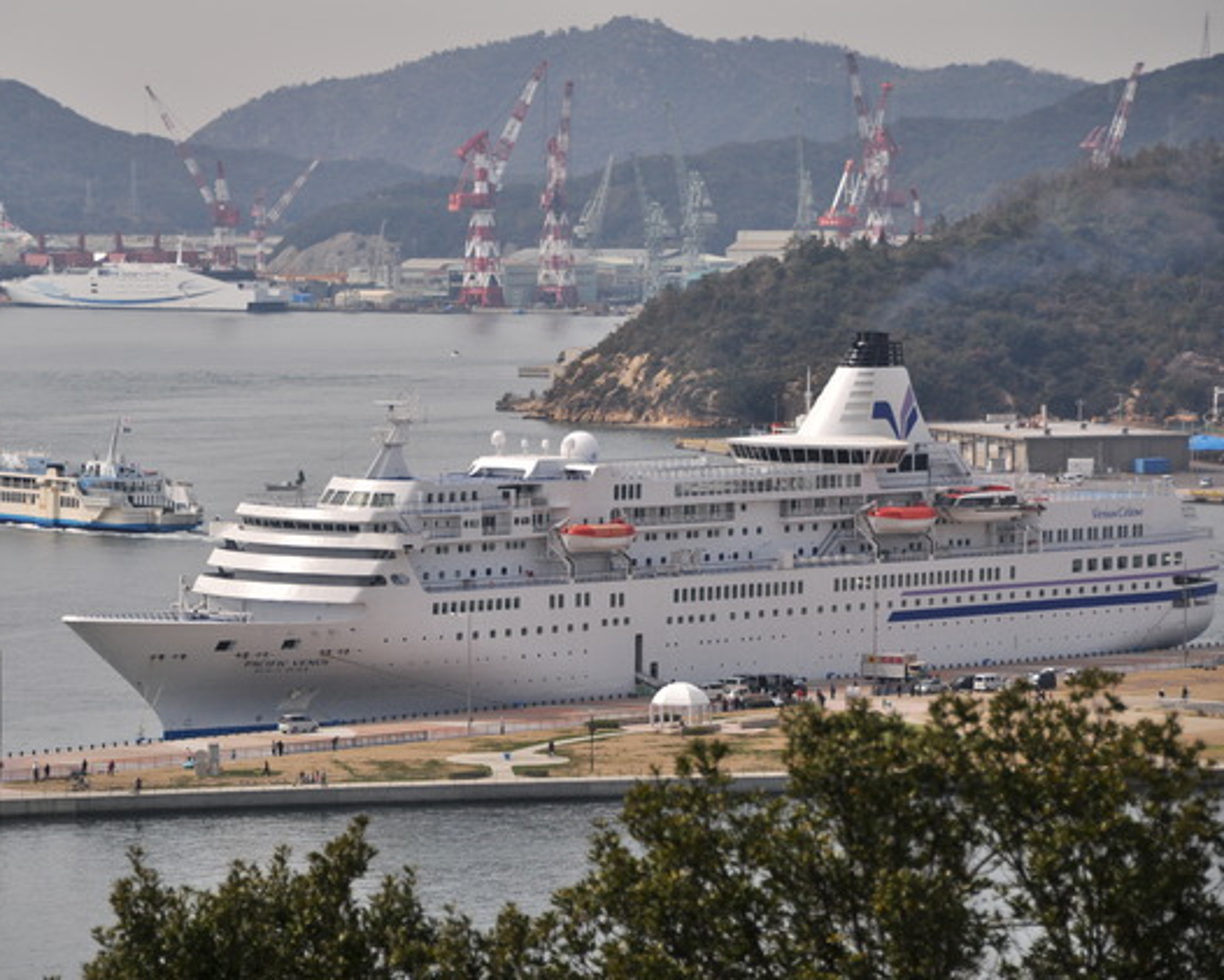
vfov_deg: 9.0
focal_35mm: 171
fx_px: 6196
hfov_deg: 11.3
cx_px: 533
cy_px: 488
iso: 200
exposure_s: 1/2500
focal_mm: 100
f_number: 6
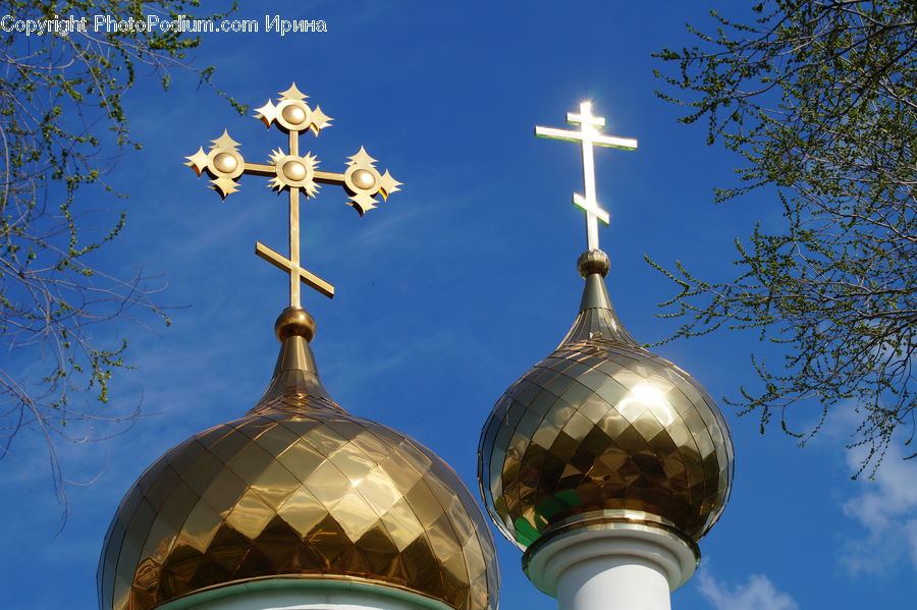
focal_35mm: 112
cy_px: 305
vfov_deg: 12.2
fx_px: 2864
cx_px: 458
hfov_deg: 18.2
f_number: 10
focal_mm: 75
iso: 100
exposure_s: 1/250
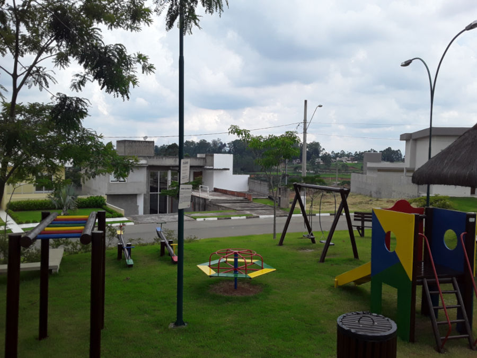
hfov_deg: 58.4
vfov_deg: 45.4
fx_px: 427
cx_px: 238
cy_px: 179
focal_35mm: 31
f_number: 2.2
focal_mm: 3.3
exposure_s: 1/1120
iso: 40
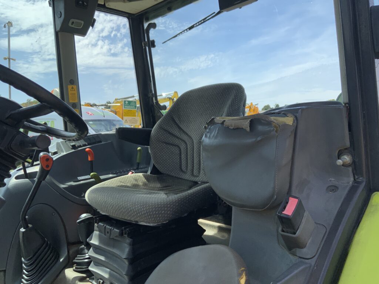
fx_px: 318
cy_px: 142
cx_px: 190
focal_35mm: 29
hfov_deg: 61.7
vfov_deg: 48.2
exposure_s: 1/1121
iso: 16
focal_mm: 3
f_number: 1.8
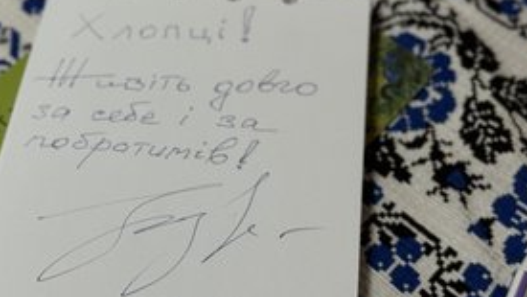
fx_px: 1063
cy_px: 94
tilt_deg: -53.7
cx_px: 197
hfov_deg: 27.8
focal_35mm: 76
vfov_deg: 15.9
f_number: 1.78
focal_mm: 6.76
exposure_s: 1/50
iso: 80
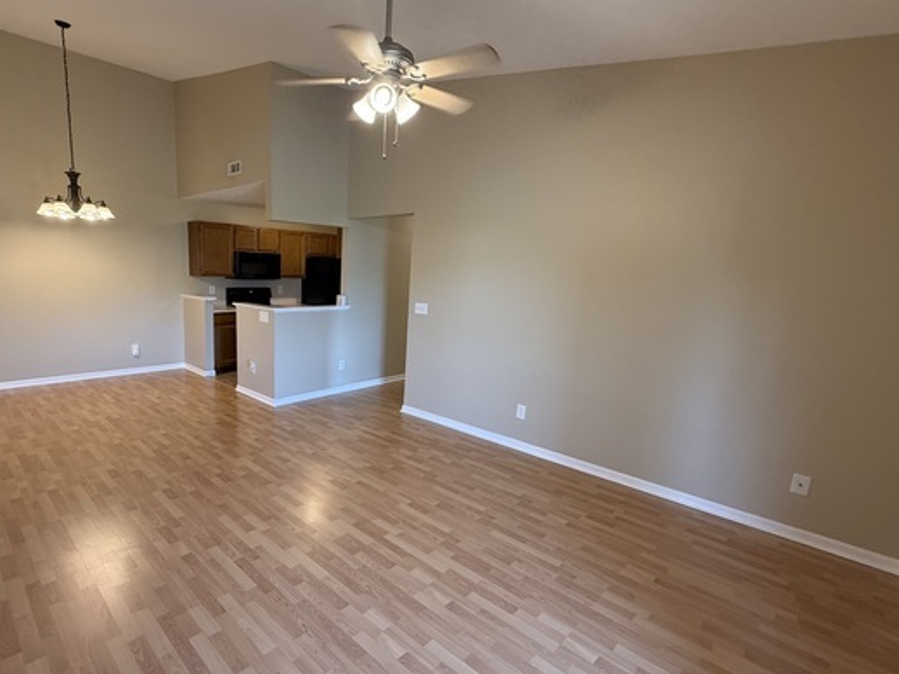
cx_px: 372
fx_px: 467
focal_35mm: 18
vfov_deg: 71.5
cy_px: 350
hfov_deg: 86.9
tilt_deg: -9.8
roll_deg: -2.2
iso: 320
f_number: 2.2
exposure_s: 1/120
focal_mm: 2.22
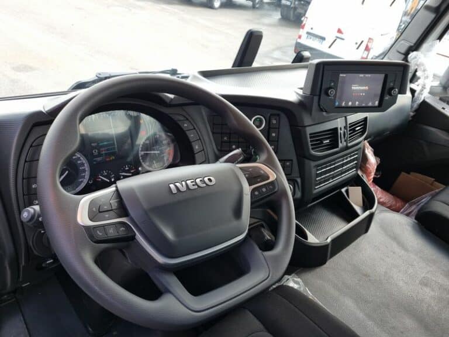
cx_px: 224
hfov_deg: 67.3
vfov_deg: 53.1
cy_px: 168
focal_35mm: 26
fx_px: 337
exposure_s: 1/100
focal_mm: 5.4
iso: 80
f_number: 1.8
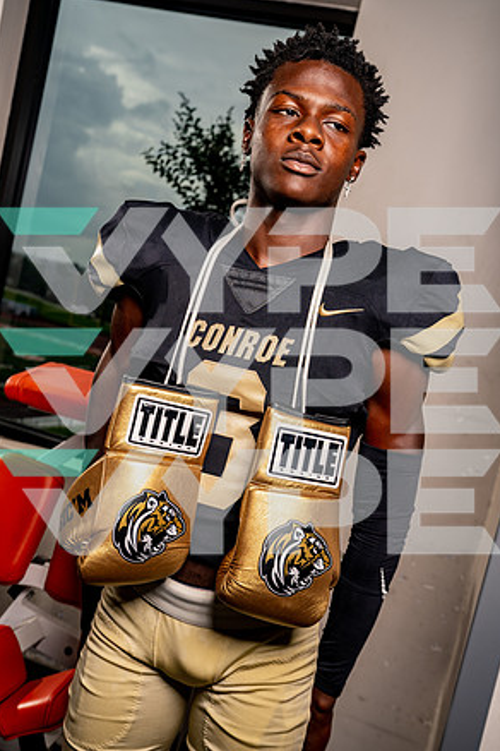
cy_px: 382
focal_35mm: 39
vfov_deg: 49.6
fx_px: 812
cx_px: 252
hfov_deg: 34.2
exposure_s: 1/320
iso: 100
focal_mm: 38
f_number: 5.6
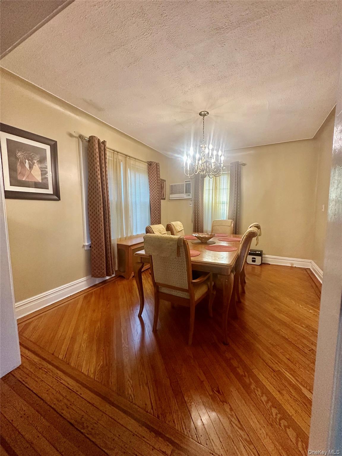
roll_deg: +0.8
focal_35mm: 14
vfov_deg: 102.1
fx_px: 184
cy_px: 228
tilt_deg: -5.7
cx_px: 171
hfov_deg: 85.7
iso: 250
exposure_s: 1/120
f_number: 2.2
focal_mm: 2.22
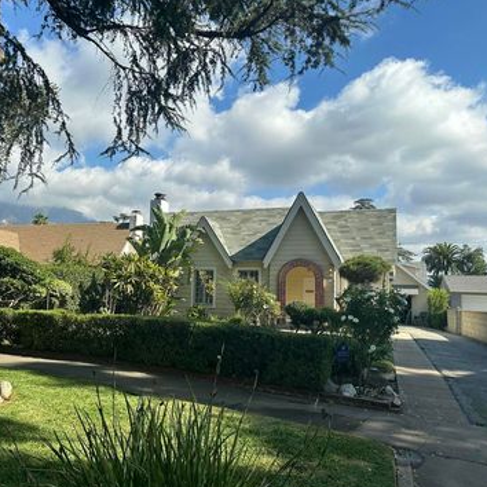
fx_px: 478
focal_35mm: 30
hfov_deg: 53.5
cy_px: 255
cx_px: 187
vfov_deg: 54.0
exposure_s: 1/4545
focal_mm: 6.86
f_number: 1.78
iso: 80
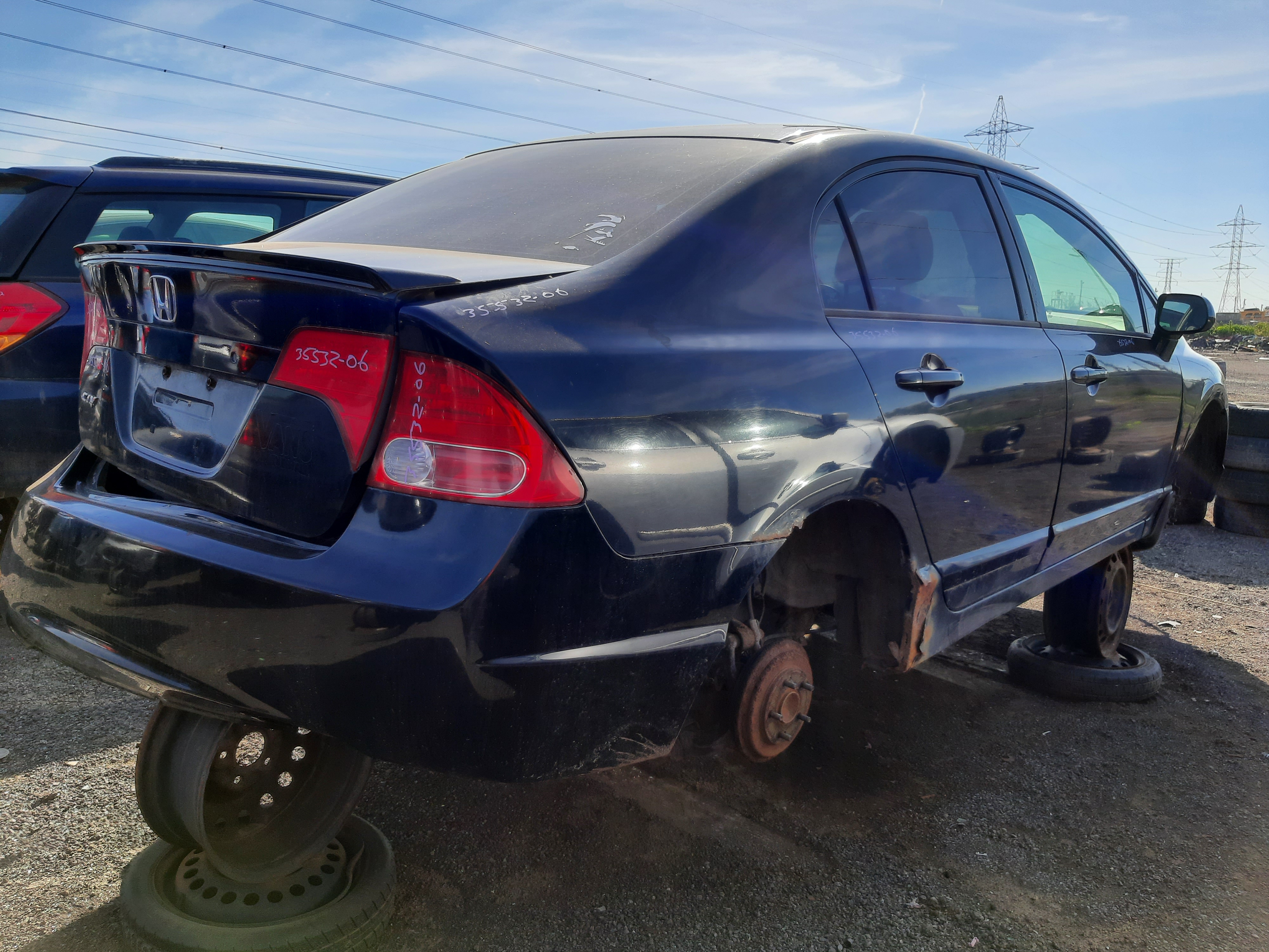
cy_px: 476
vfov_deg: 53.1
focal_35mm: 26
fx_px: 953
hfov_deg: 67.3
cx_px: 634
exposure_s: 1/914
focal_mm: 3.92
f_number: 1.7
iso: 40
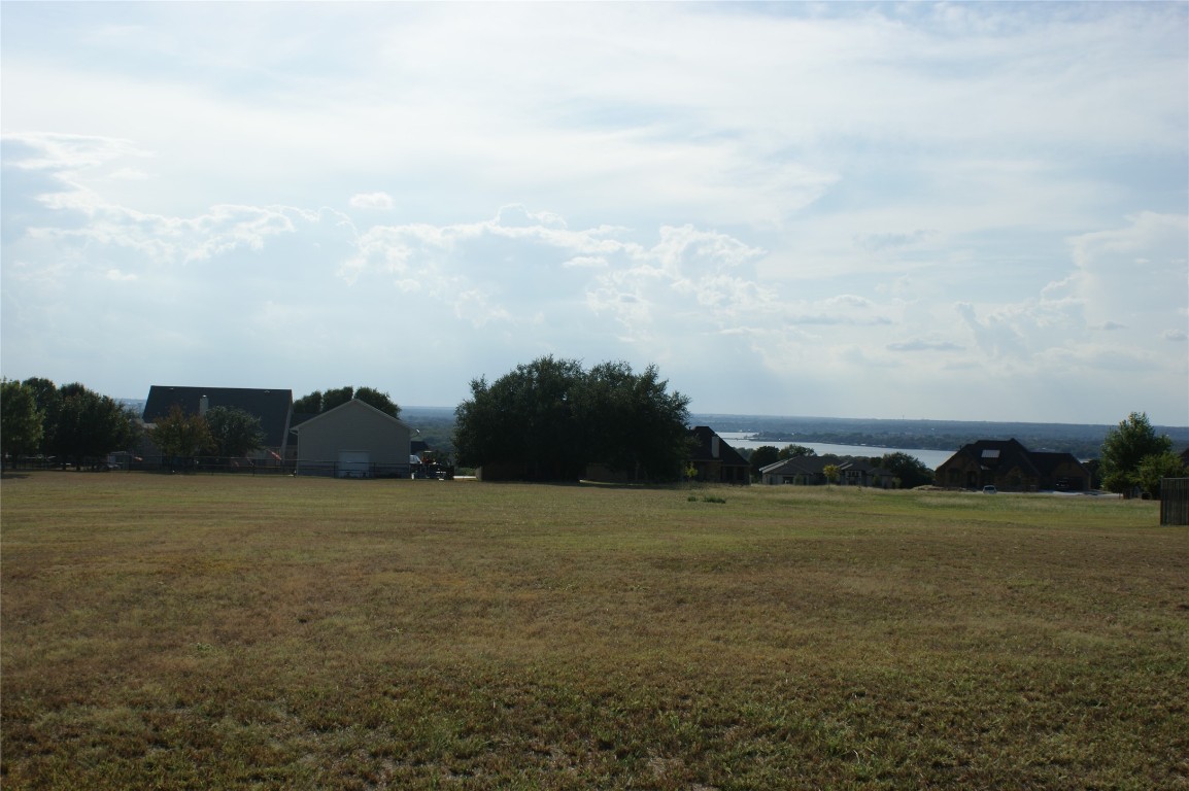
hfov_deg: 46.4
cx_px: 594
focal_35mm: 42
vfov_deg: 31.9
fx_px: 1386
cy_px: 396
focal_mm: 28
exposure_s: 1/320
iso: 100
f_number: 11
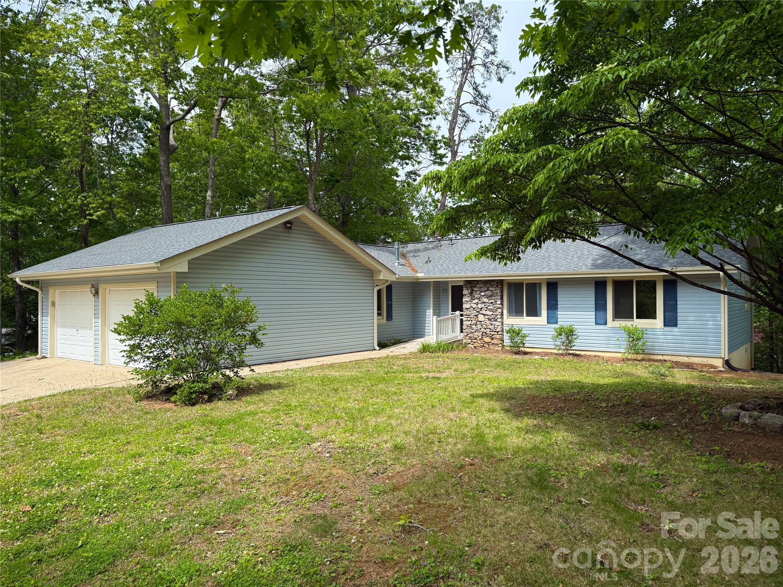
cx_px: 392
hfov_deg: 71.6
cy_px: 294
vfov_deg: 56.8
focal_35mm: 24
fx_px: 543
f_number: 1.8
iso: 100
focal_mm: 6.76
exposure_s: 1/2200
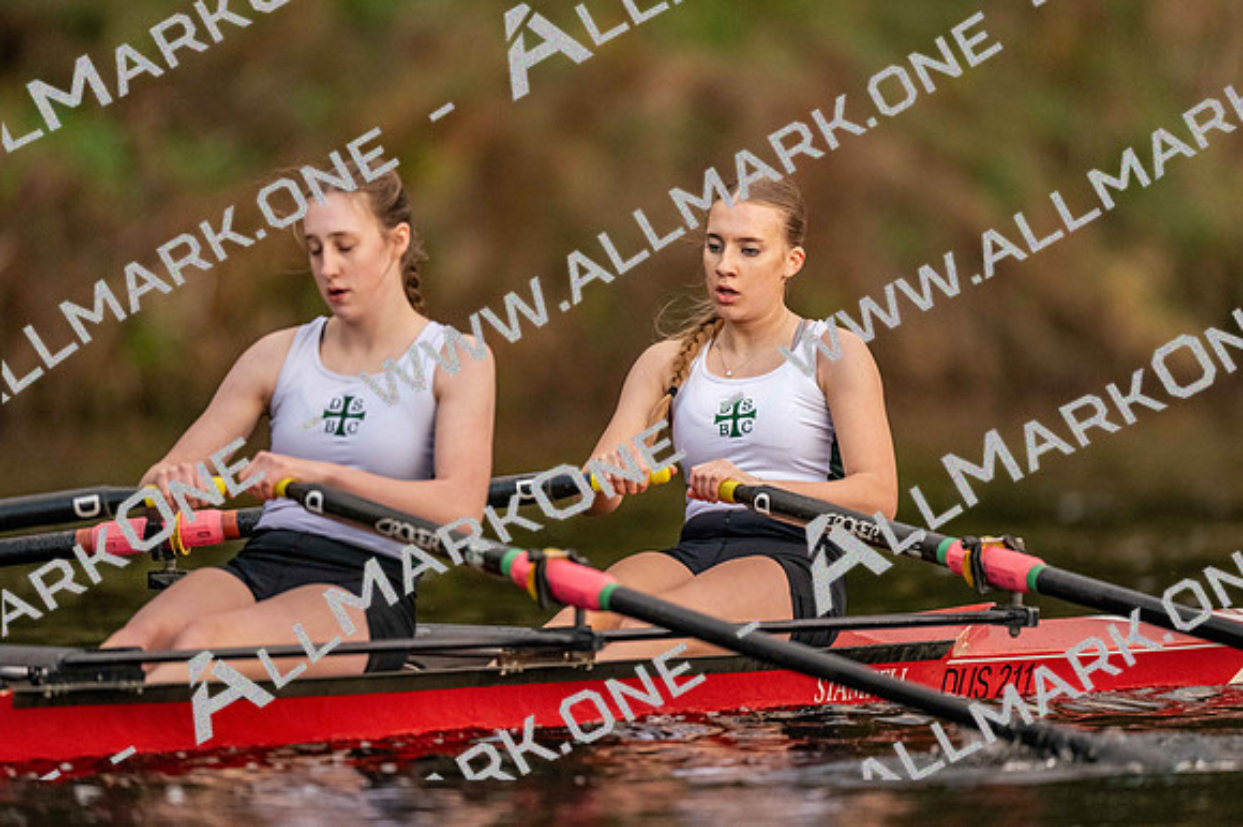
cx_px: 622
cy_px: 414
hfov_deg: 3.4
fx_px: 20709
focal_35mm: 600
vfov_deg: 2.3
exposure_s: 1/2500
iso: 5000
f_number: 4
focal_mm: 600
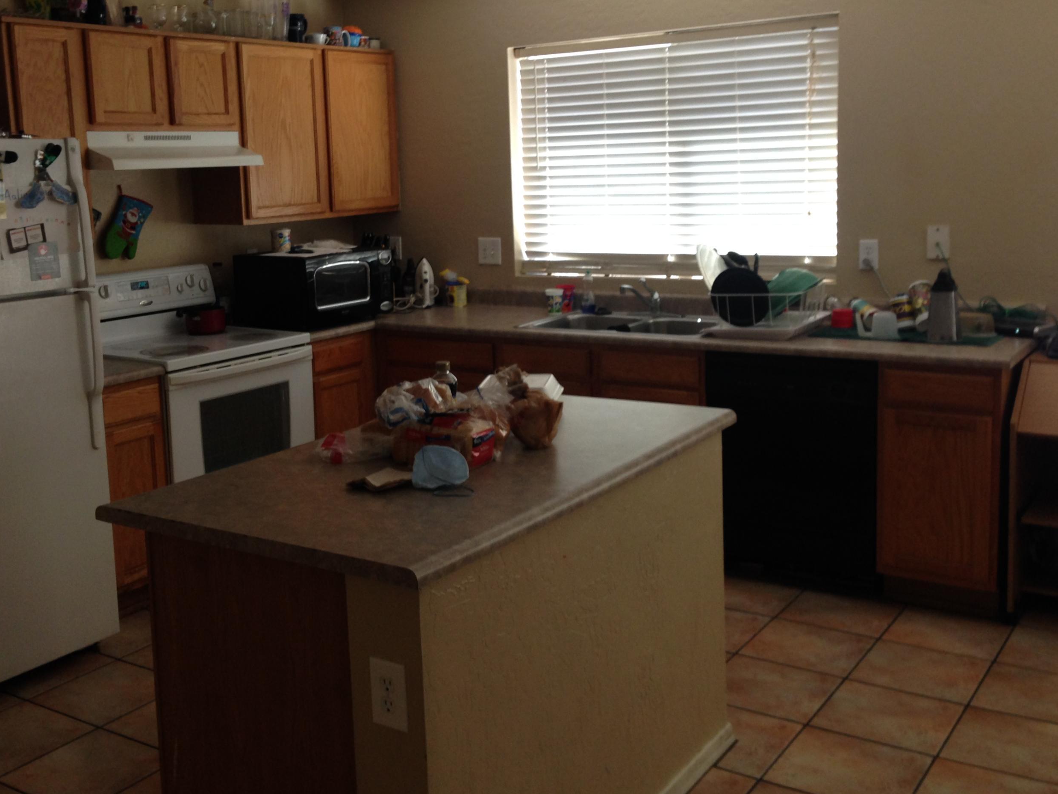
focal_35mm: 40
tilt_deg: -8.5
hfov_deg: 46.7
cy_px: 330
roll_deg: +2.1
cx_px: 462
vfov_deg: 35.9
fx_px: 1222
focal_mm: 4.12
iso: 64
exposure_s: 1/20
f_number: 2.4
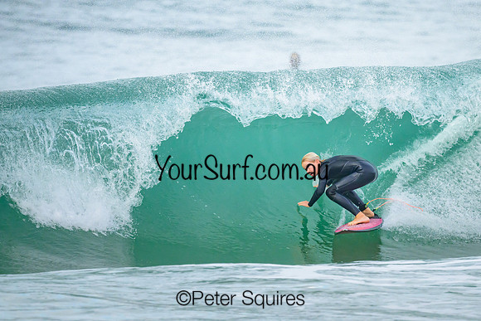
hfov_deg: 2.0
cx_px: 306
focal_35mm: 1019
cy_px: 117
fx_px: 13620
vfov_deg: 1.4
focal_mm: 800
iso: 1600
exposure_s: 1/2000
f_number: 6.3
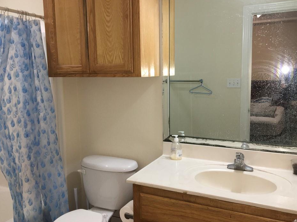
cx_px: 148
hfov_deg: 56.8
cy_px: 109
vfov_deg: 44.2
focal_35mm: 32
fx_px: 275
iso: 64
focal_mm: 4.15
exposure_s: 1/30
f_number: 2.2
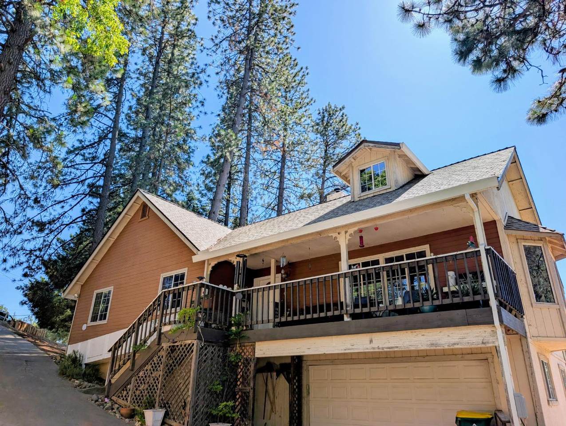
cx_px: 283
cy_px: 213
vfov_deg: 56.9
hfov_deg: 71.5
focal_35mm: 24
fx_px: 393
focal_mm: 6.9
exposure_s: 1/732
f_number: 1.68
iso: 21
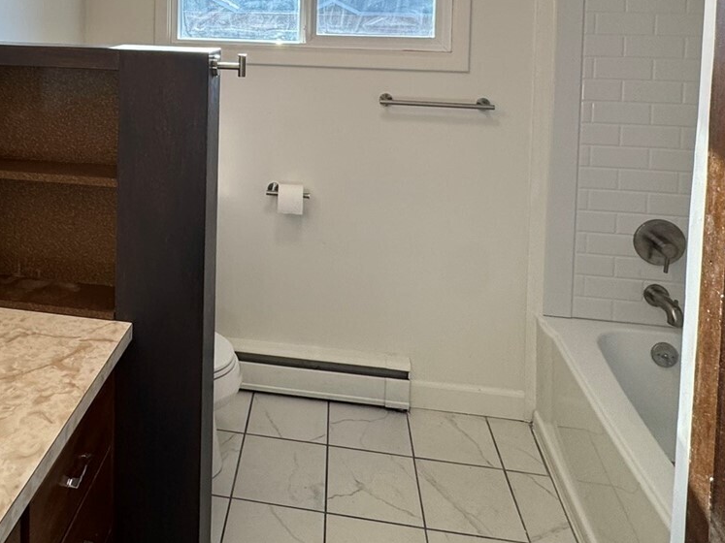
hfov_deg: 58.3
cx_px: 229
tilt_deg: -2.8
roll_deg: -1.8
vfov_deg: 42.1
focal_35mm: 30
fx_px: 628
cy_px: 32
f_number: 2.2
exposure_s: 1/120
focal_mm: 2.22
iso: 100
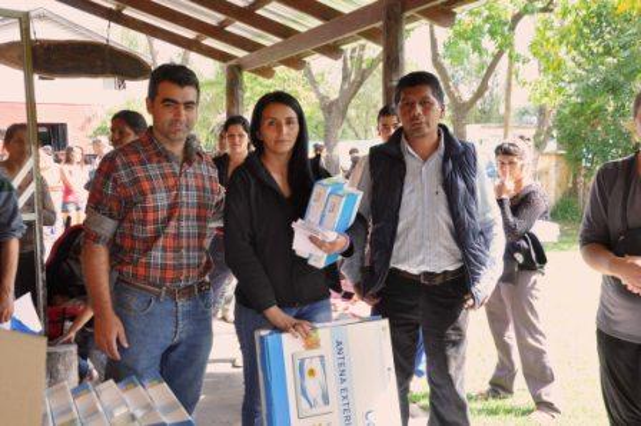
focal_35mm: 39
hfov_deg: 49.6
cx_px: 320
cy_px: 213
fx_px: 694
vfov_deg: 34.2
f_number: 8
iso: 500
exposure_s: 1/80
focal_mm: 26
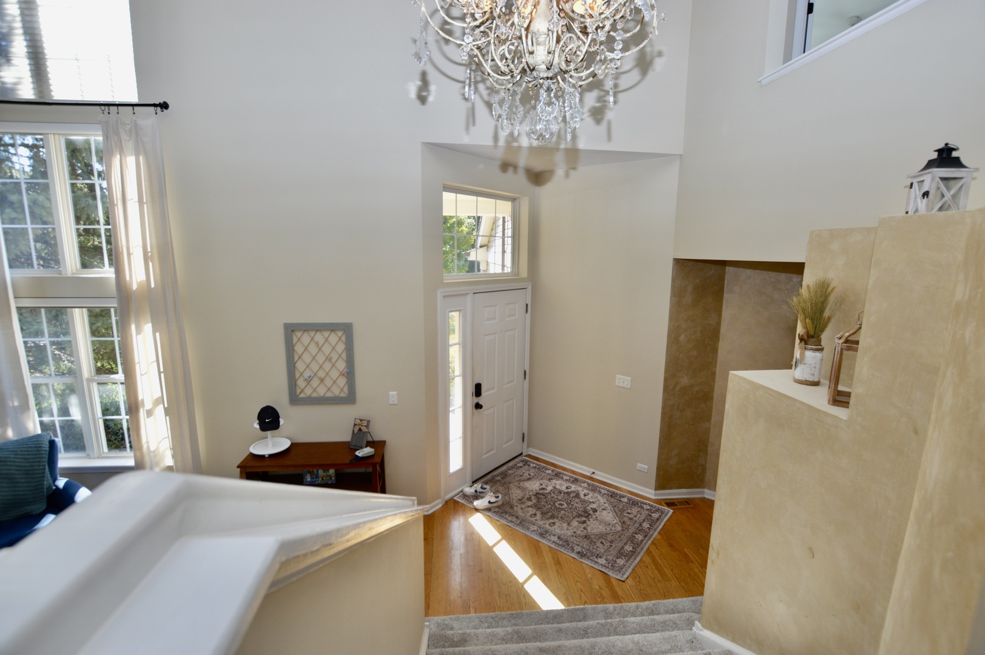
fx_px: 410
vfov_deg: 77.2
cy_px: 328
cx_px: 492
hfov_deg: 100.4
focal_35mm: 15
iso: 280
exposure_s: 1/125
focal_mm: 10
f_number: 5.6
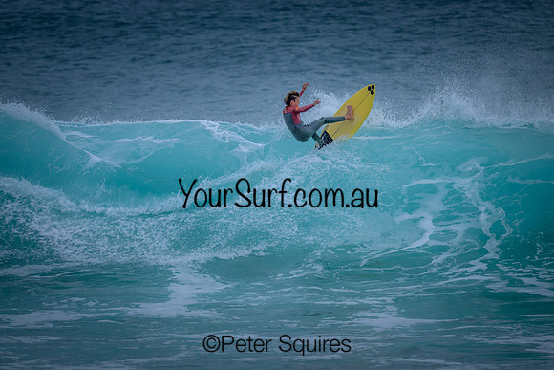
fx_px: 12313
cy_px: 185
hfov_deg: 2.6
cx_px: 277
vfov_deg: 1.7
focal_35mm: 800
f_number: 6.3
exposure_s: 1/2000
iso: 1100
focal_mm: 800
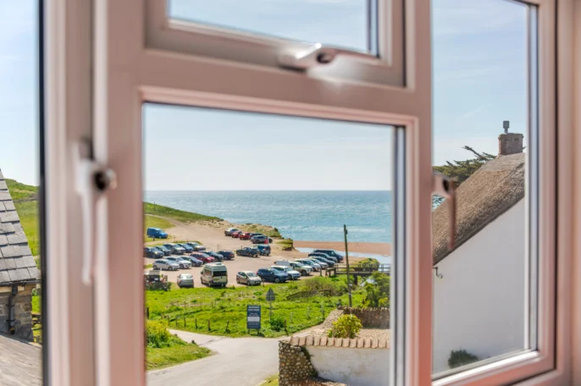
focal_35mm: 42
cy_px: 193
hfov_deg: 46.4
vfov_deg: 31.8
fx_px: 677
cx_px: 290
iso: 100
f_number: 4.5
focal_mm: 42
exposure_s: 1/250
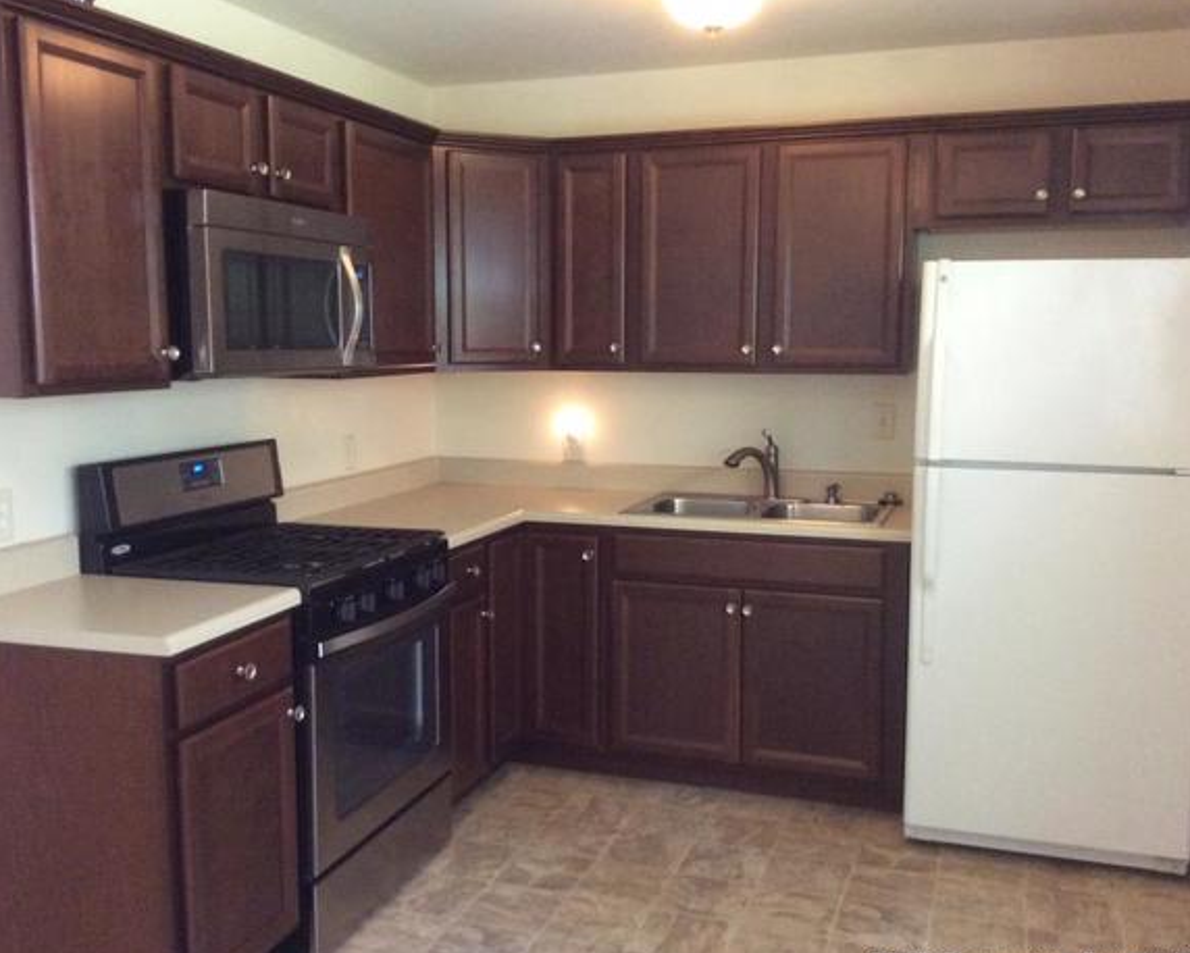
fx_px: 1268
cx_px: 561
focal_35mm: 36
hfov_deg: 50.2
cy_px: 479
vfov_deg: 41.2
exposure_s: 1/24
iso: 250
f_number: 2.4
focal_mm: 3.3
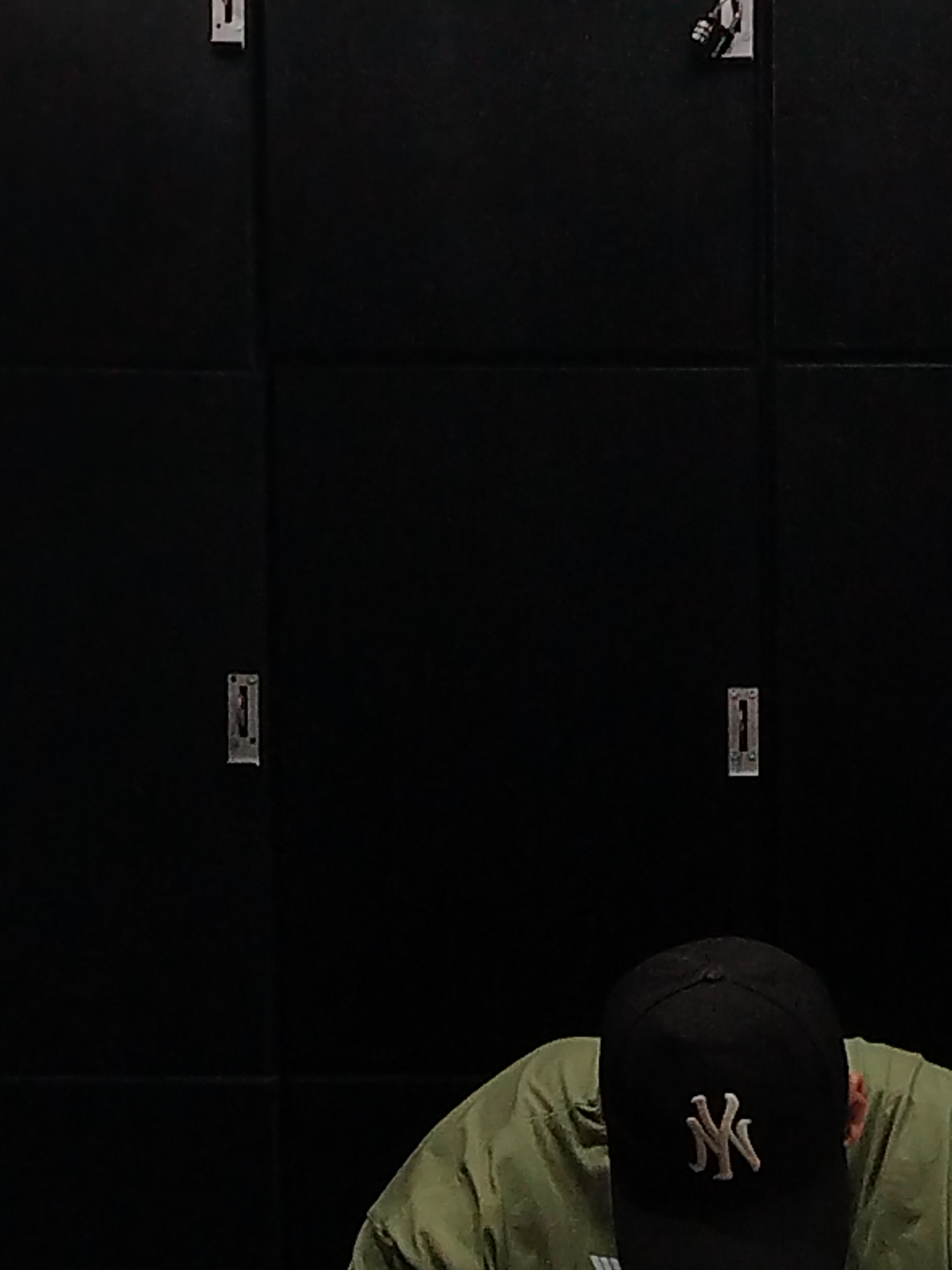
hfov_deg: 12.4
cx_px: 729
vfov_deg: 16.0
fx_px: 4364
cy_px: 1462
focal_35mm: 119
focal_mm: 5.25
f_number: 1.75
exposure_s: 1/60
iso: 250
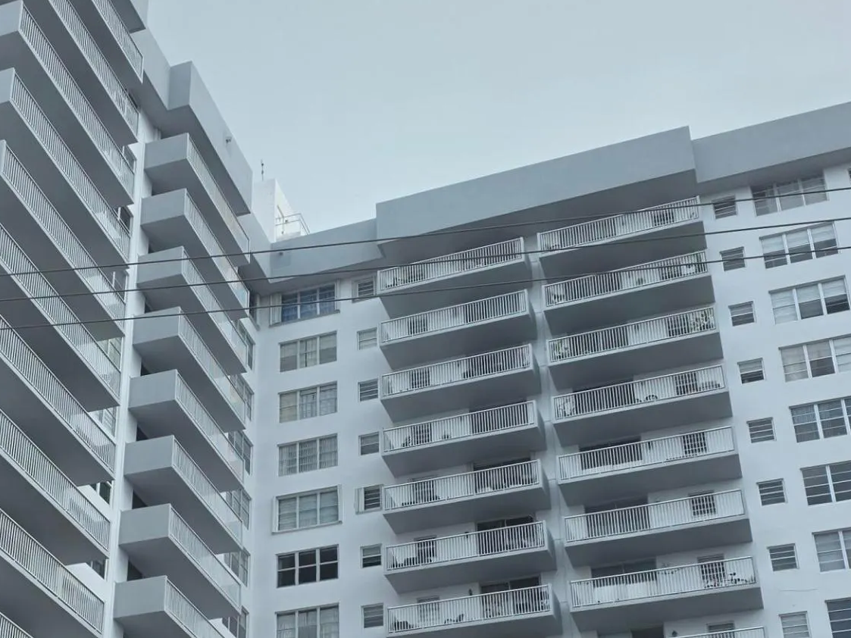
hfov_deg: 32.4
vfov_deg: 24.2
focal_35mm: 59
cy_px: 556
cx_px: 286
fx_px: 1450
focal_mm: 6.3
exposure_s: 1/3474
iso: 80
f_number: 1.7
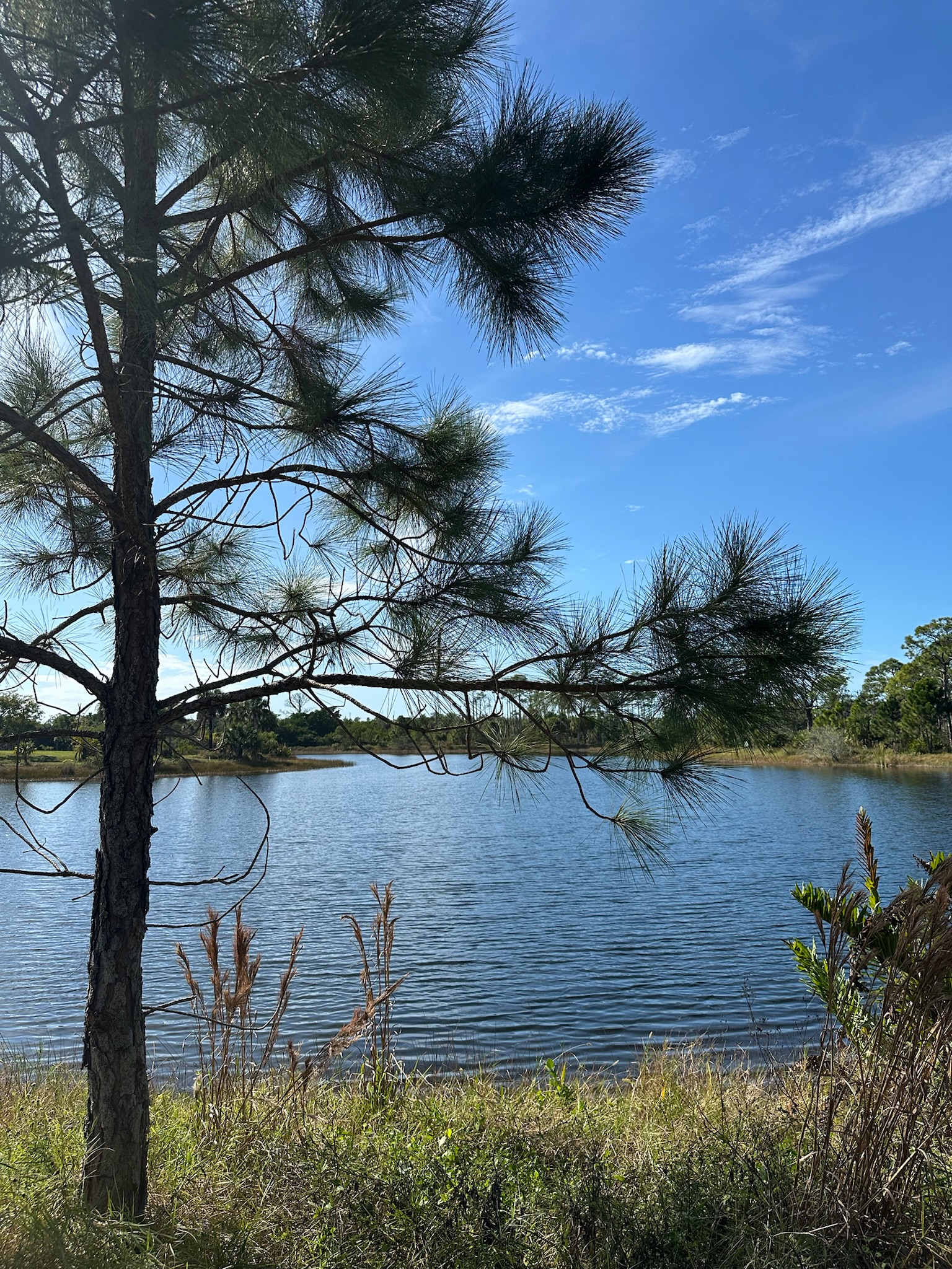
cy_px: 634
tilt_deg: +7.6
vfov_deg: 71.6
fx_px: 880
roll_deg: -0.1
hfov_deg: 56.8
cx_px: 476
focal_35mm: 24
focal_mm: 6.86
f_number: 1.78
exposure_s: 1/5000
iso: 80
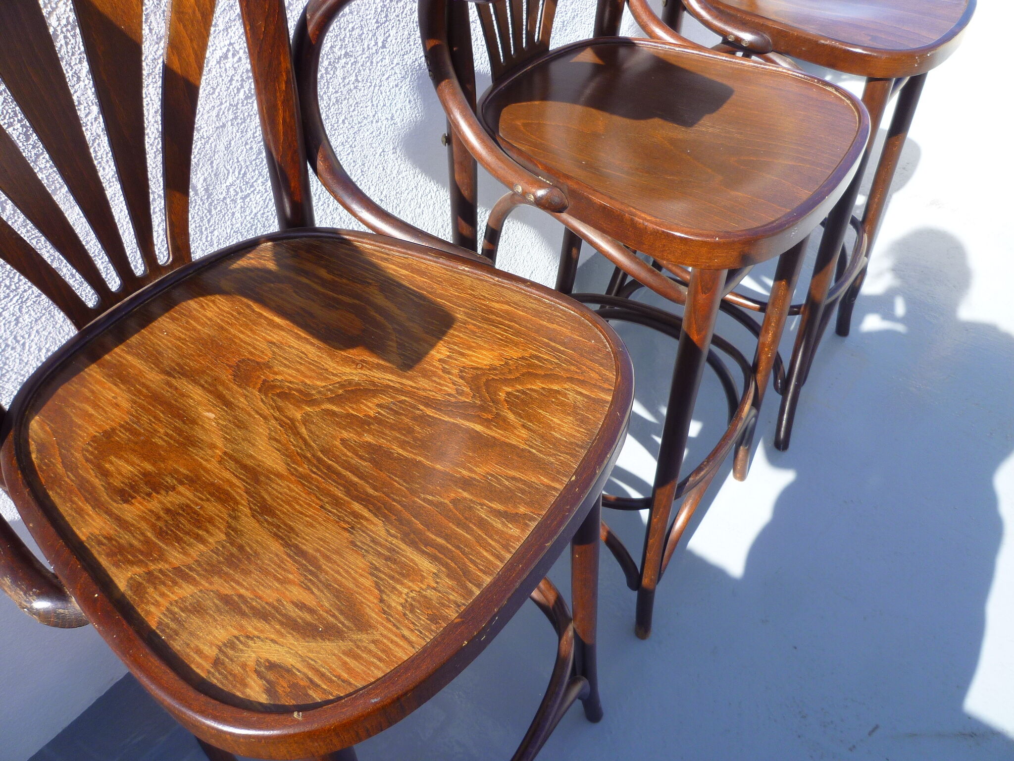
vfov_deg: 54.9
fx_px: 732
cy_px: 380
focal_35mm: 25
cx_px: 507
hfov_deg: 69.4
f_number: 4
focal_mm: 4.5
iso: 100
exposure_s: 1/250
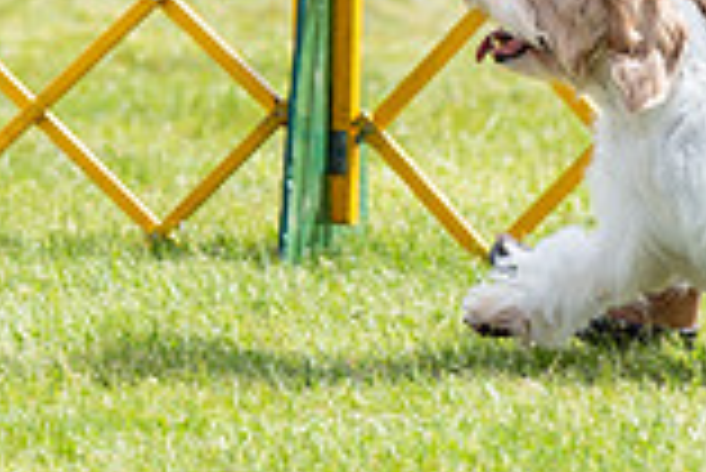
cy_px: -260
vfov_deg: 1.8
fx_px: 15252
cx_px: 478
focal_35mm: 777
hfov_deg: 2.7
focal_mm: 162
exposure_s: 1/1000
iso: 125
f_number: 3.5
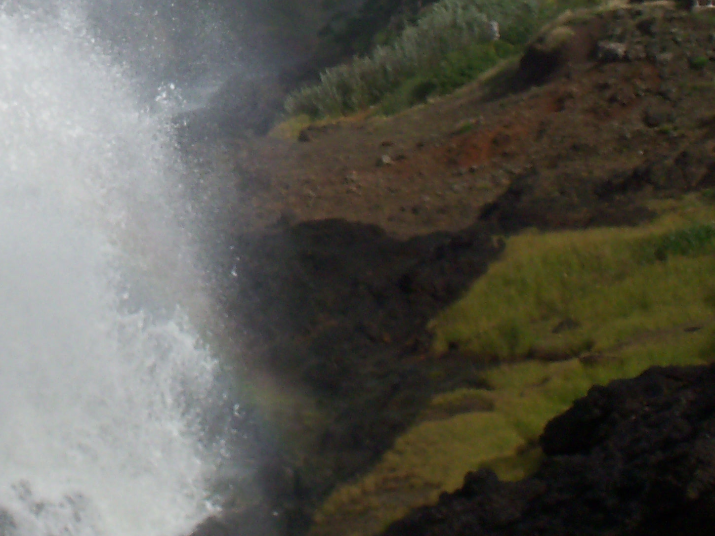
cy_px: -115
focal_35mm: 96
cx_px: -4
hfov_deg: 19.8
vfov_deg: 14.9
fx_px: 1983
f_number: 5.5
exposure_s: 1/640
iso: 64
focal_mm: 6.3
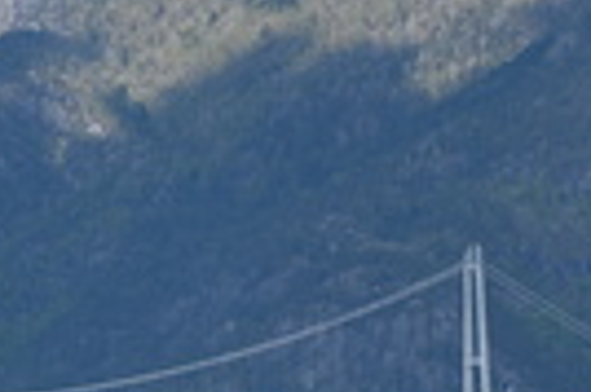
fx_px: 7100
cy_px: 123
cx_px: 40
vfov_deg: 3.2
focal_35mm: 433
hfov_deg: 4.8
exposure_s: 1/500
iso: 140
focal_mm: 145
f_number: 6.3
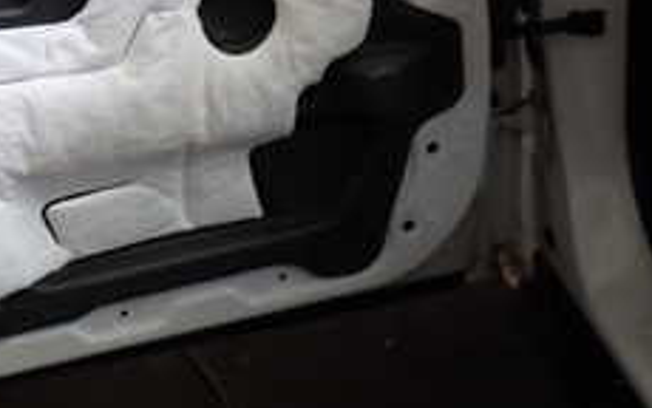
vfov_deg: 15.2
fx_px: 1476
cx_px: -147
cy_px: -71
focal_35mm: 83
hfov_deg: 22.7
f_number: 2.3
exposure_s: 1/100
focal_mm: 5.4
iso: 100
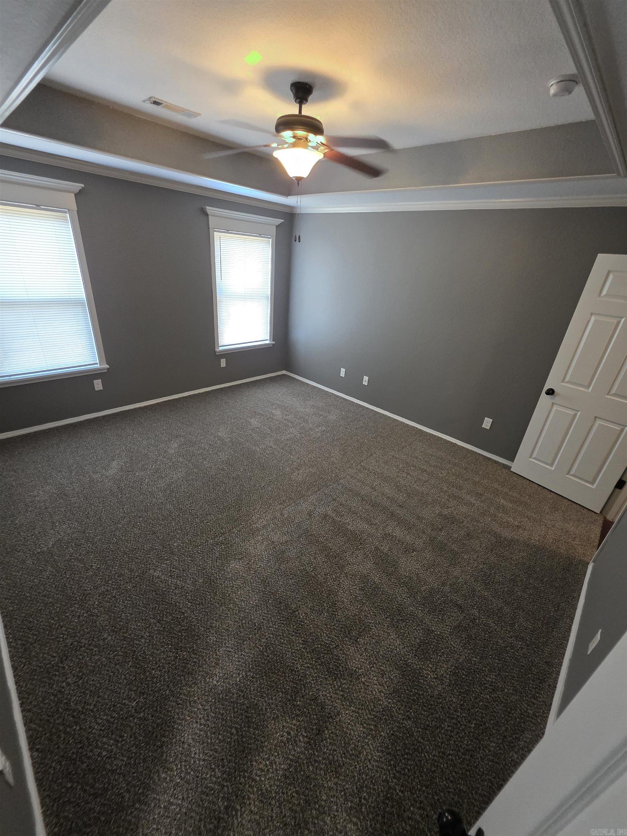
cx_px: 314
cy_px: 418
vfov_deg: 106.2
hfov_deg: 89.9
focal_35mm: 13
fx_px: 314
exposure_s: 1/100
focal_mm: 2.2
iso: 500
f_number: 1.9
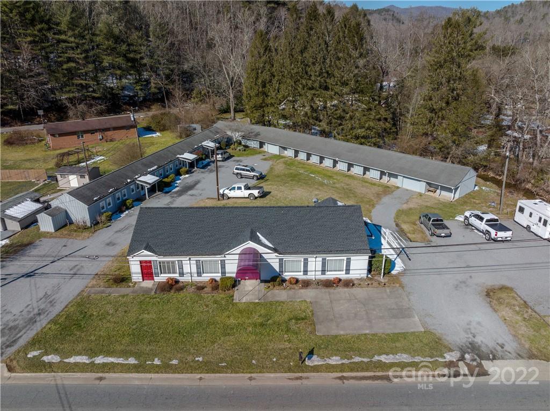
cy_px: 206
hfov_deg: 71.6
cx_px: 275
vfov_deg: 56.7
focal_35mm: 24
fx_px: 381
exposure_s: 1/1000
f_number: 6.3
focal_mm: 12.29
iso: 100
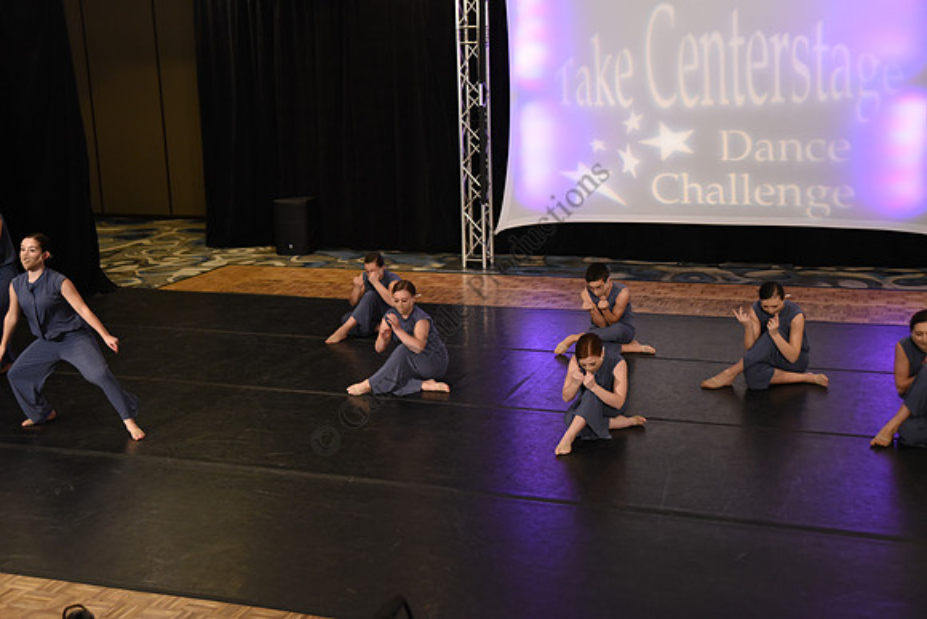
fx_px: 1236
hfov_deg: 41.1
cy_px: 310
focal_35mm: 48
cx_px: 464
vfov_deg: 28.1
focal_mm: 48
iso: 2500
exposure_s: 1/400
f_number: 3.5
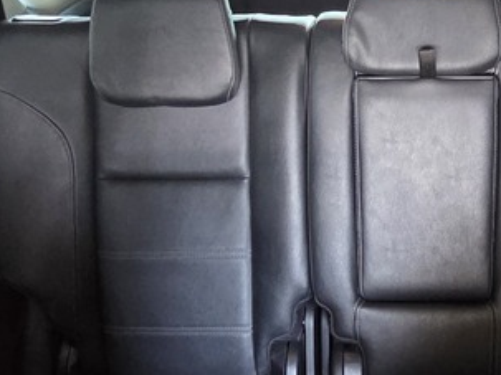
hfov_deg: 41.6
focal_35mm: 44
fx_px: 637
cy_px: 167
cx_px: 379
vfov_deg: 32.8
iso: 1250
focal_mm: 2.2
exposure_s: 1/50
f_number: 2.2
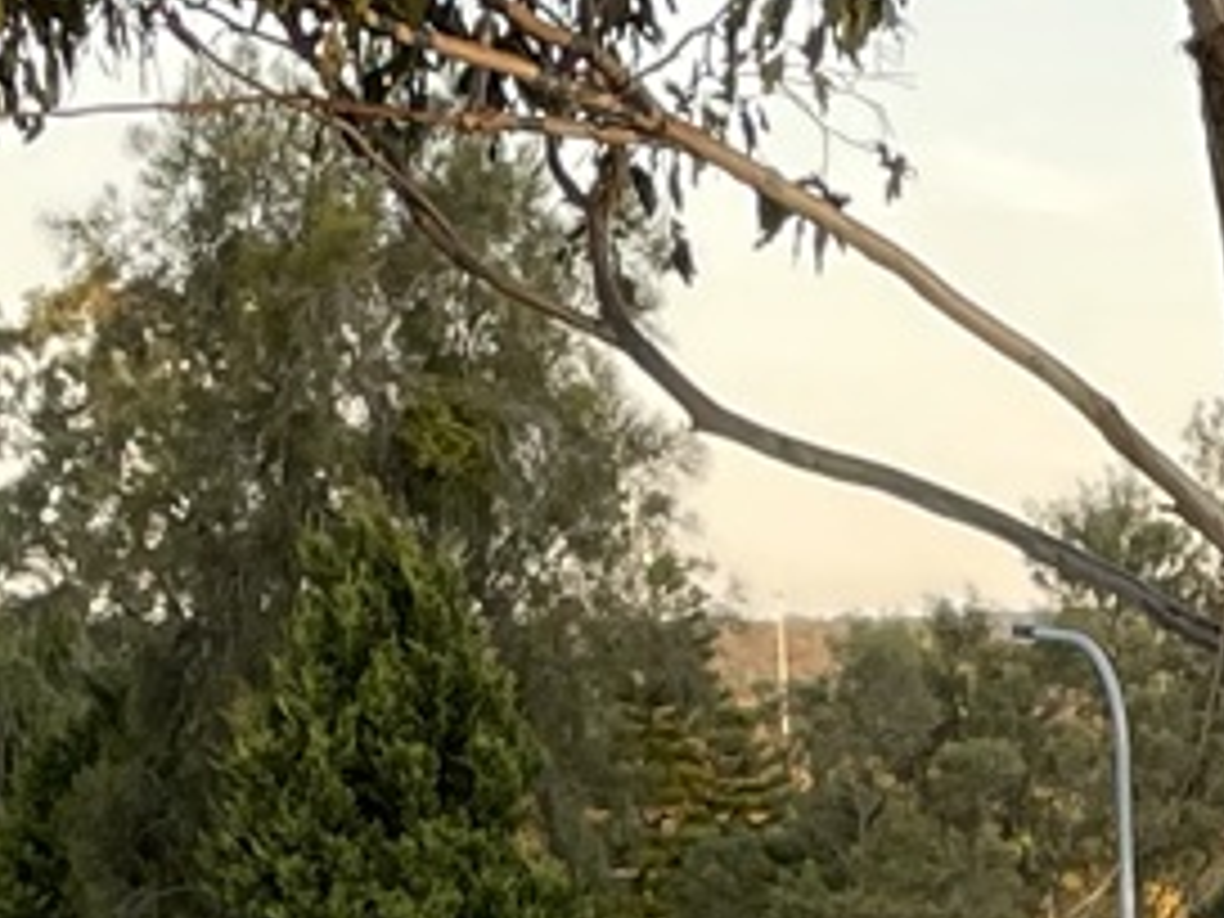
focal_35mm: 196
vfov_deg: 7.0
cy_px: 2462
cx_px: 1652
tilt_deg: -13.9
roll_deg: +0.6
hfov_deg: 9.9
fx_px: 6930
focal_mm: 4.2
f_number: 1.6
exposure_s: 1/178
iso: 32
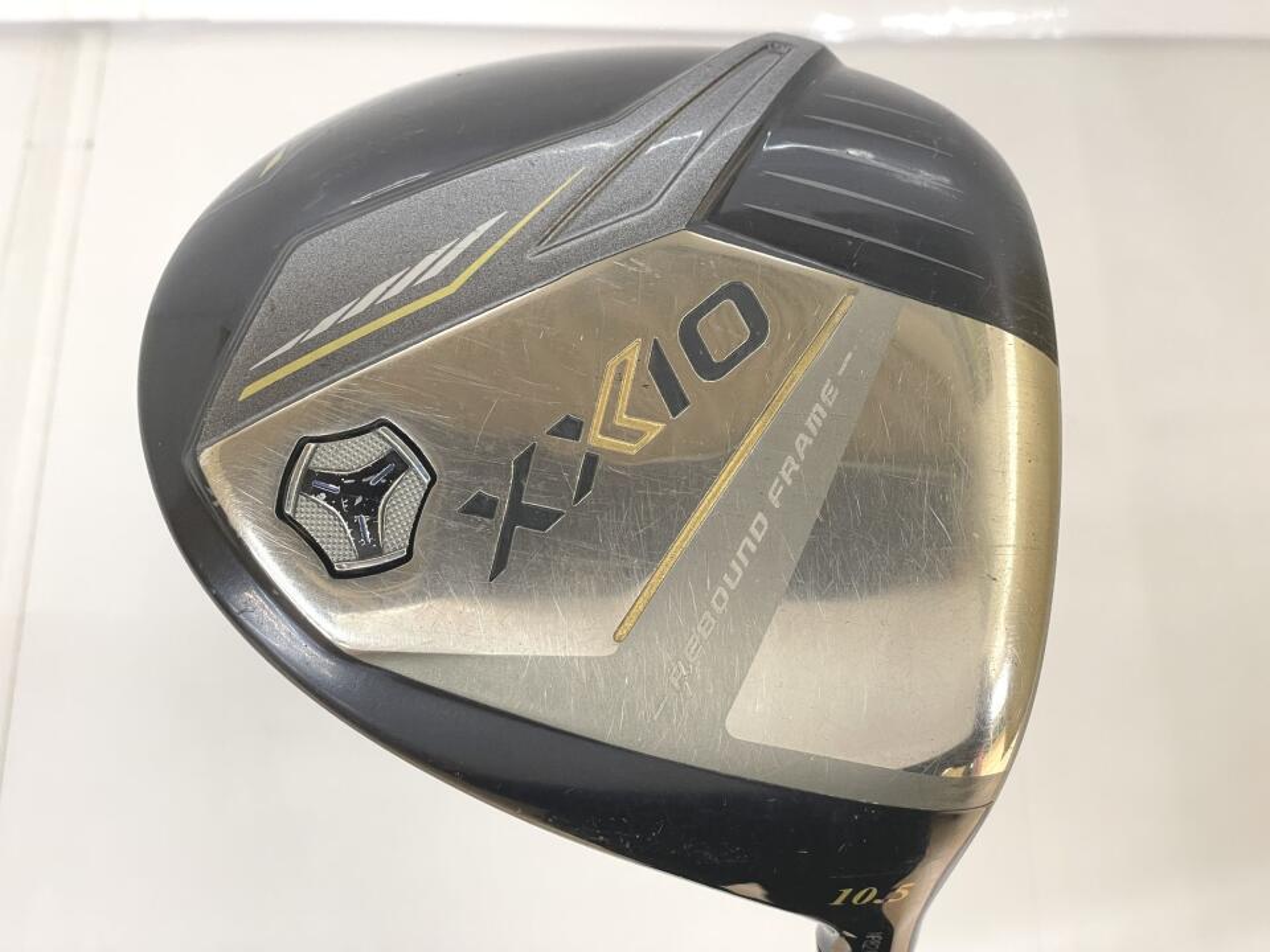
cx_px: 635
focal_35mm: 52
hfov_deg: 36.8
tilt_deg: -61.6
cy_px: 476
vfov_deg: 28.0
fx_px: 1908
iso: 200
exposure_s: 1/60
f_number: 2
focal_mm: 6
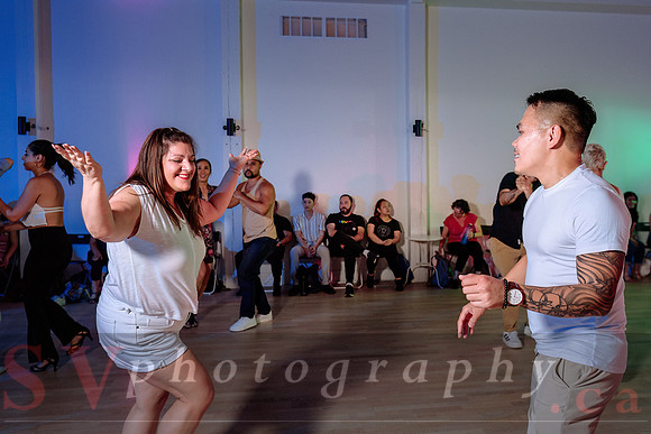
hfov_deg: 60.8
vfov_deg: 42.8
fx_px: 553
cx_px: 362
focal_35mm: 31
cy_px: 197
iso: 800
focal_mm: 27
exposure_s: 1/125
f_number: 3.5
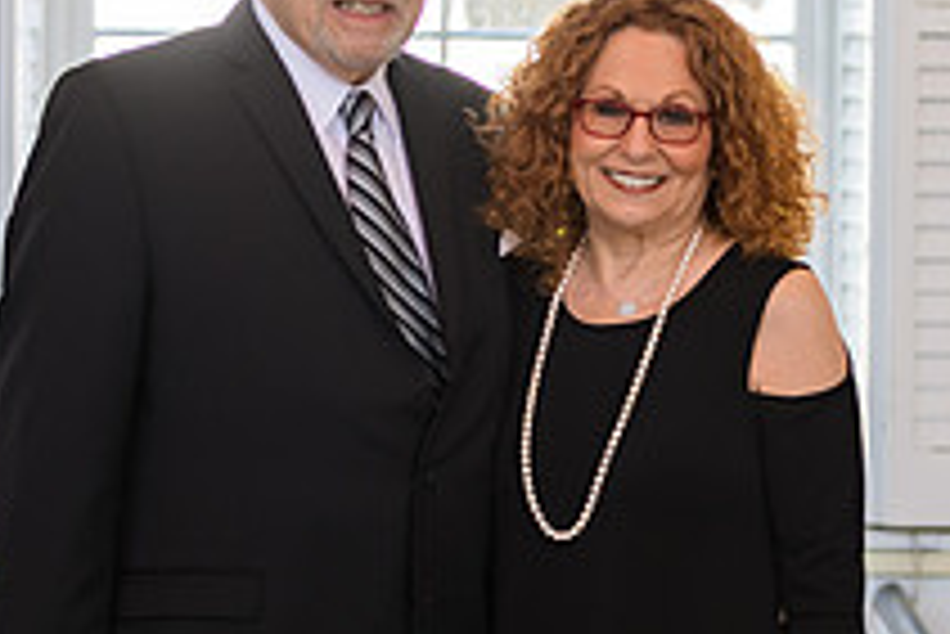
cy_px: 214
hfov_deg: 8.7
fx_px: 6232
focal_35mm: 236
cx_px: 527
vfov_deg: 5.8
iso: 400
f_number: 3.2
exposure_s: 1/125
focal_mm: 86
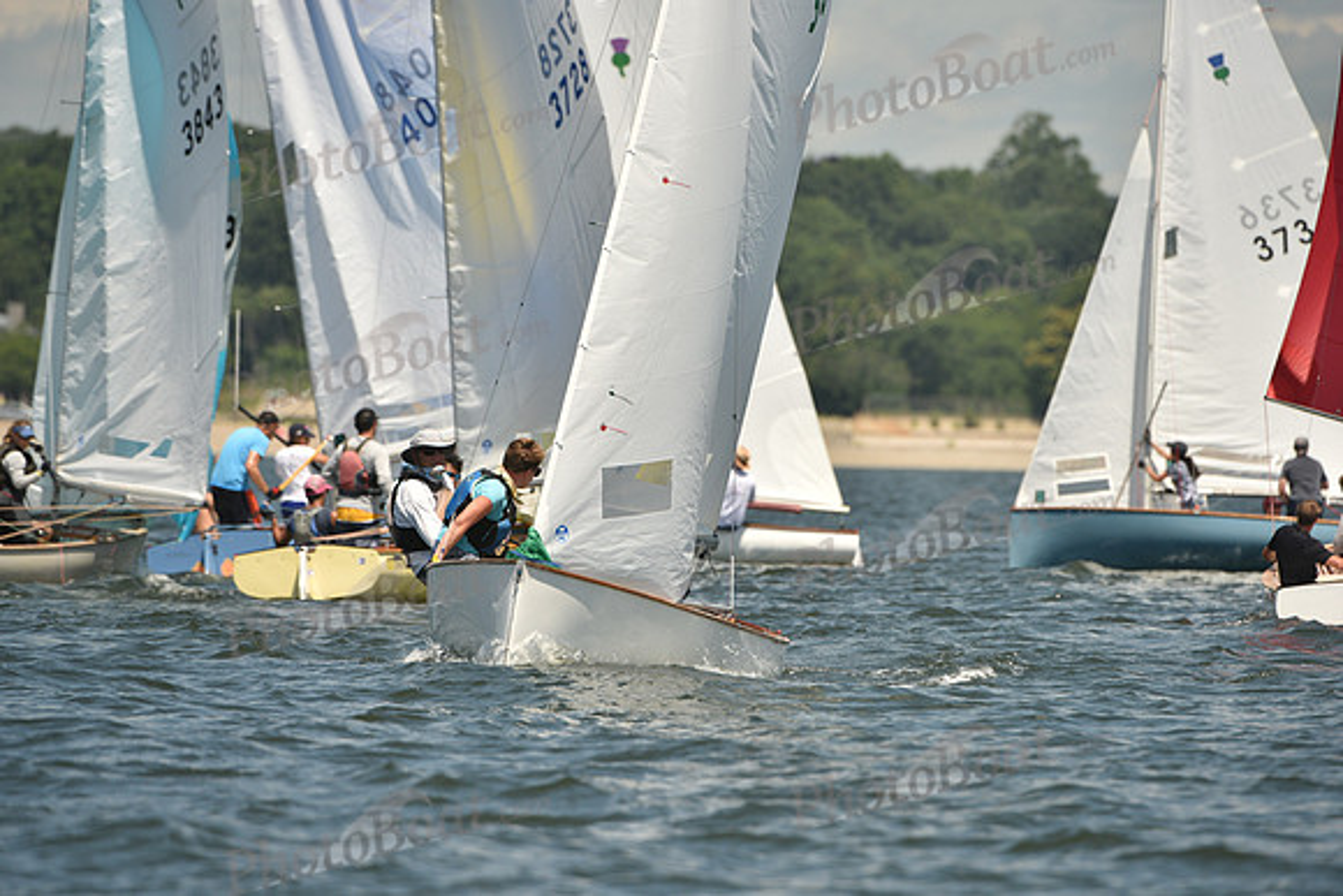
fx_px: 14925
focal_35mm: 400
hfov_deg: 5.2
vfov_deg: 3.4
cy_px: 448
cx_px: 672
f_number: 6.3
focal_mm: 400
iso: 250
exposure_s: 1/1600
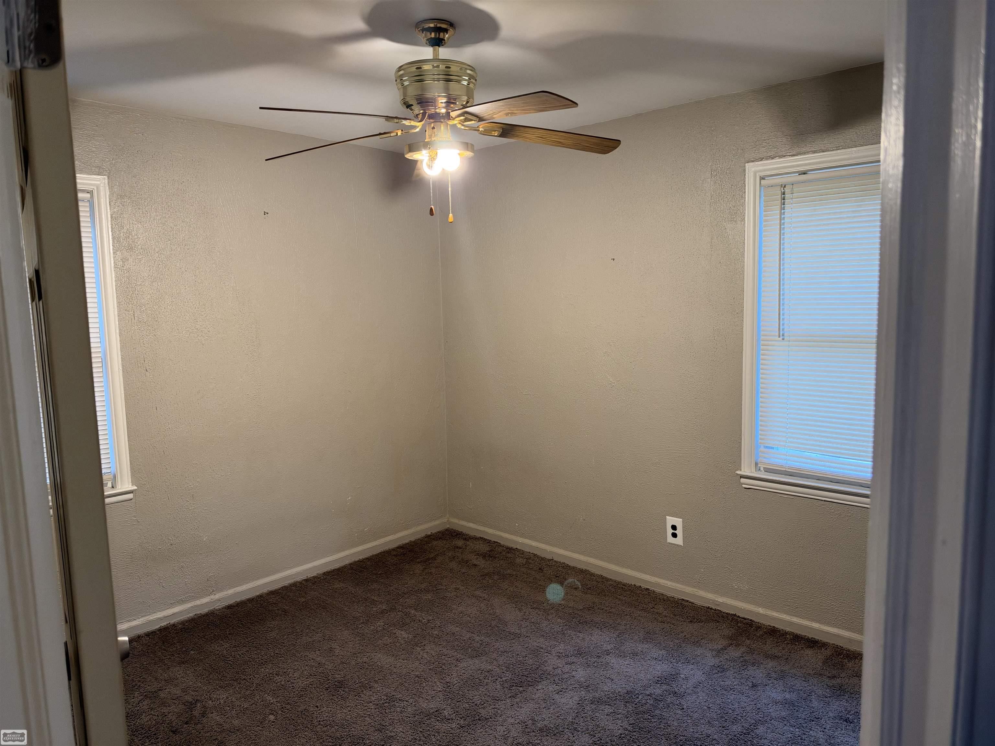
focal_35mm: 24
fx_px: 690
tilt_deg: -5.7
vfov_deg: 56.8
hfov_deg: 71.6
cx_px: 498
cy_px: 373
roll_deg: +1.7
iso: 200
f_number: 1.48
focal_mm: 6.93
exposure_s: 1/60
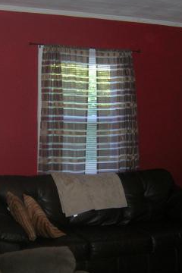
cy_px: 119
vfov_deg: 35.0
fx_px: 432
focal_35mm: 57
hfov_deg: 23.7
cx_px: 60
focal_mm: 5.7
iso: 112
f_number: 2.9
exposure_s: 1/60.1
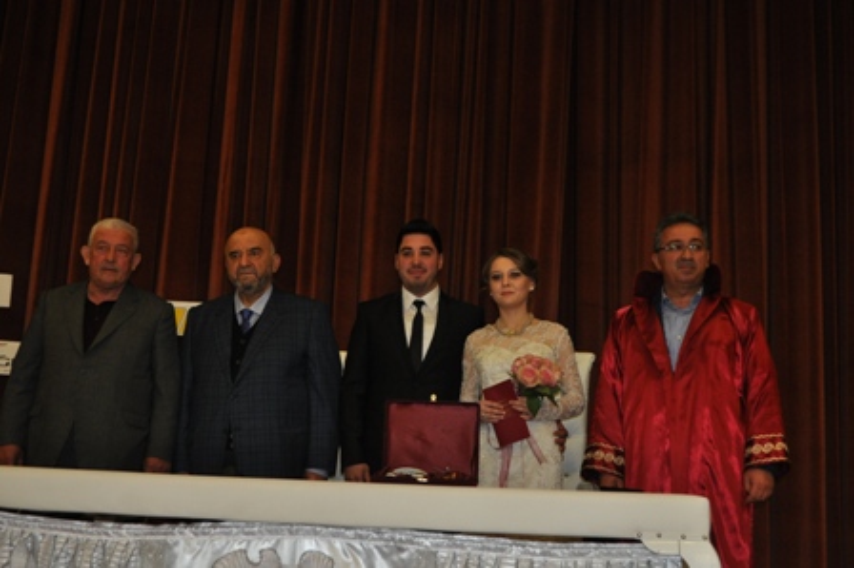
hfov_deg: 45.0
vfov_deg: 30.8
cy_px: 284
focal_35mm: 44
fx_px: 1031
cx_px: 427
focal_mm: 29
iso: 800
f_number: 4.5
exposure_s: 1/60
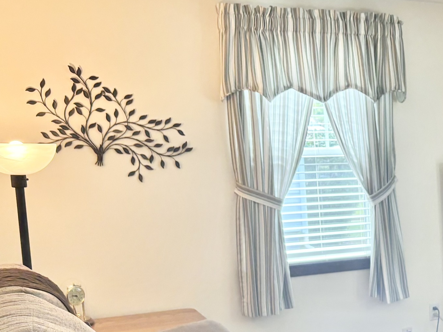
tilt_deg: -13.1
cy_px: 306
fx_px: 755
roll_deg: -0.4
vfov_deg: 24.0
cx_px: 460
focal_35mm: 59
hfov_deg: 30.1
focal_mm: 5.96
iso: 100
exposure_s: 1/120
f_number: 1.6
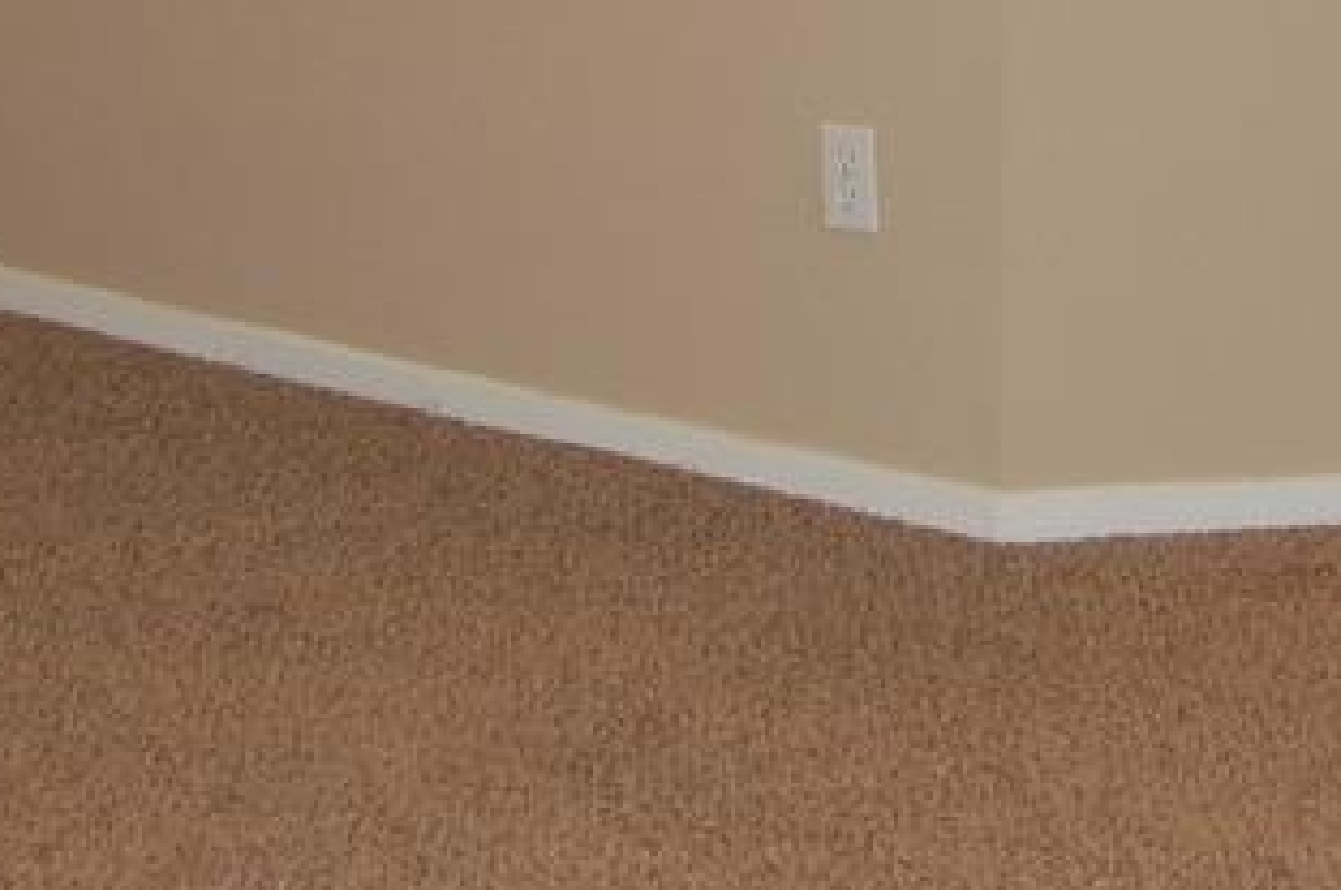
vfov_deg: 12.4
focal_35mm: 104
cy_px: -494
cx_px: 864
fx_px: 3868
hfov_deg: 19.6
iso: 200
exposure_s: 1/60
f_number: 3.5
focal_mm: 18
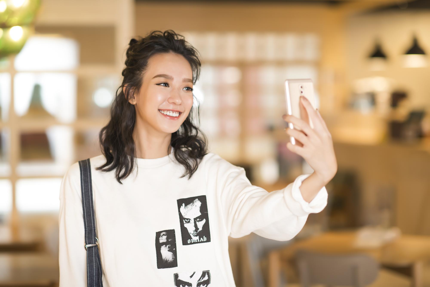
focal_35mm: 85
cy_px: 144
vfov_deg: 16.1
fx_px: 1016
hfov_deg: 23.9
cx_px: 215
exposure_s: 1/100
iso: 400
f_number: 2
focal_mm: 85
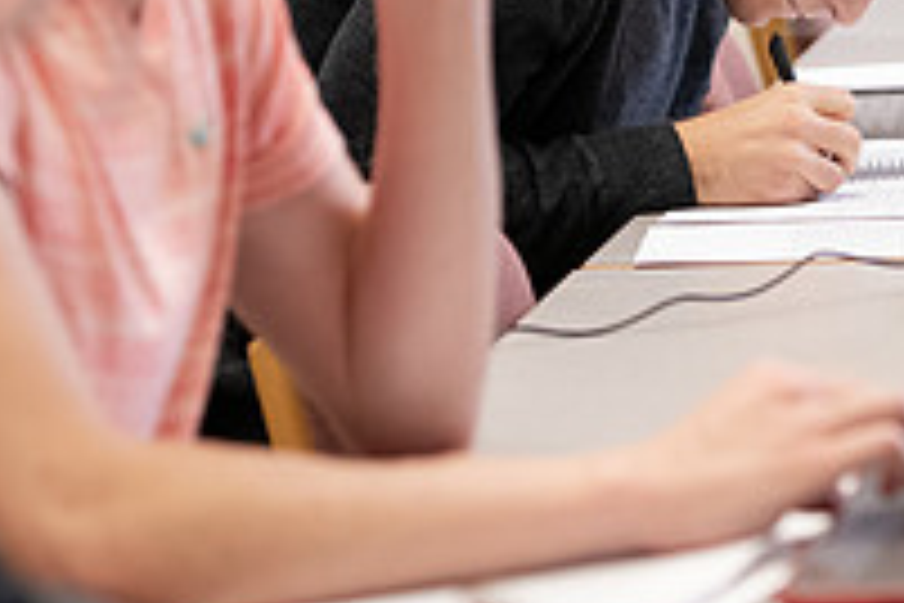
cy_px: 205
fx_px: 6528
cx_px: 648
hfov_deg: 7.9
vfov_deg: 5.3
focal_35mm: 260
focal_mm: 90
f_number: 3.2
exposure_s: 1/200
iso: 1600
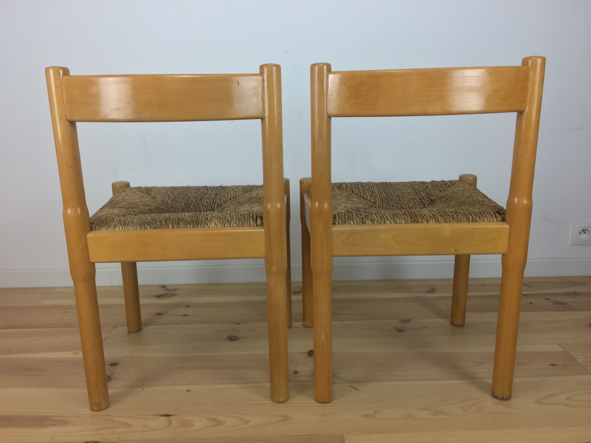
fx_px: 495
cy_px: 222
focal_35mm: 29
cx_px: 296
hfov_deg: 61.7
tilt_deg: -14.8
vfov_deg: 48.2
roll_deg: +1.0
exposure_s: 1/33
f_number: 2.2
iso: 25
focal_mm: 4.15
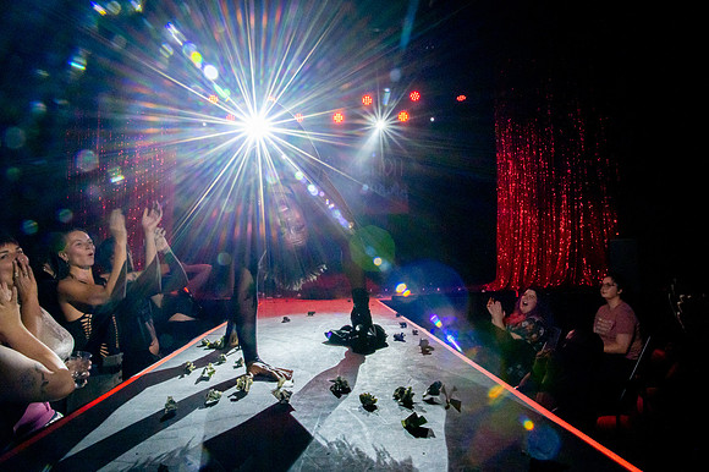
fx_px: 482
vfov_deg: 52.1
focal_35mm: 25
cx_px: 354
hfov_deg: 72.6
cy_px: 236
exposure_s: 1/80
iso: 6400
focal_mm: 24
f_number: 22
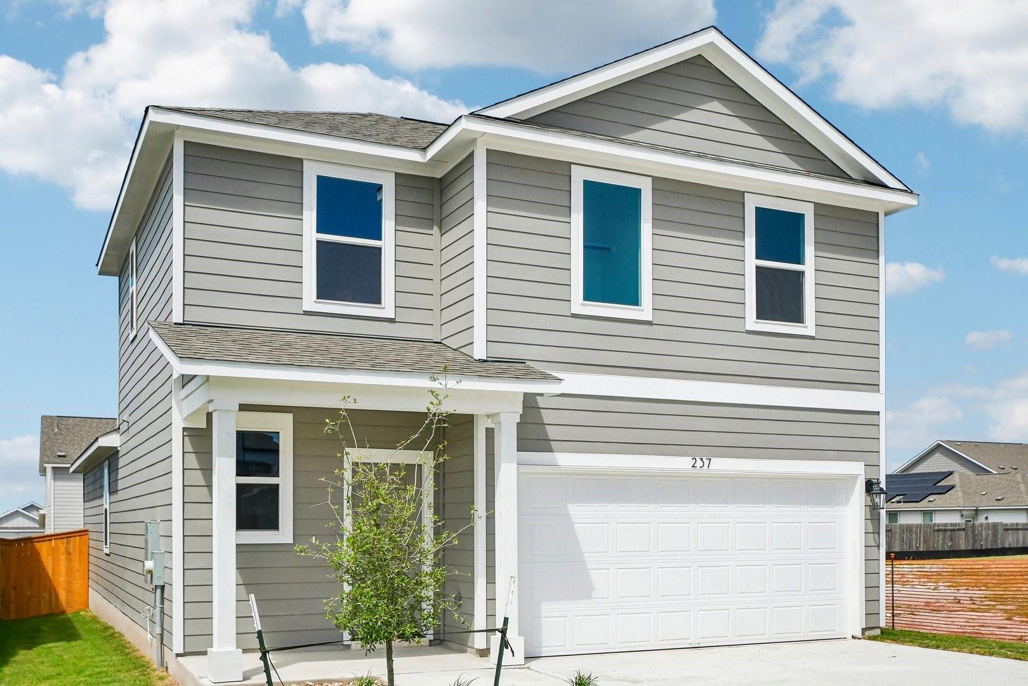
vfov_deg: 36.9
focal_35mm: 36
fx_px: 1028
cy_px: 343
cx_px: 514
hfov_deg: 53.1
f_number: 8
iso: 400
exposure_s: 1/5000
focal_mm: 24
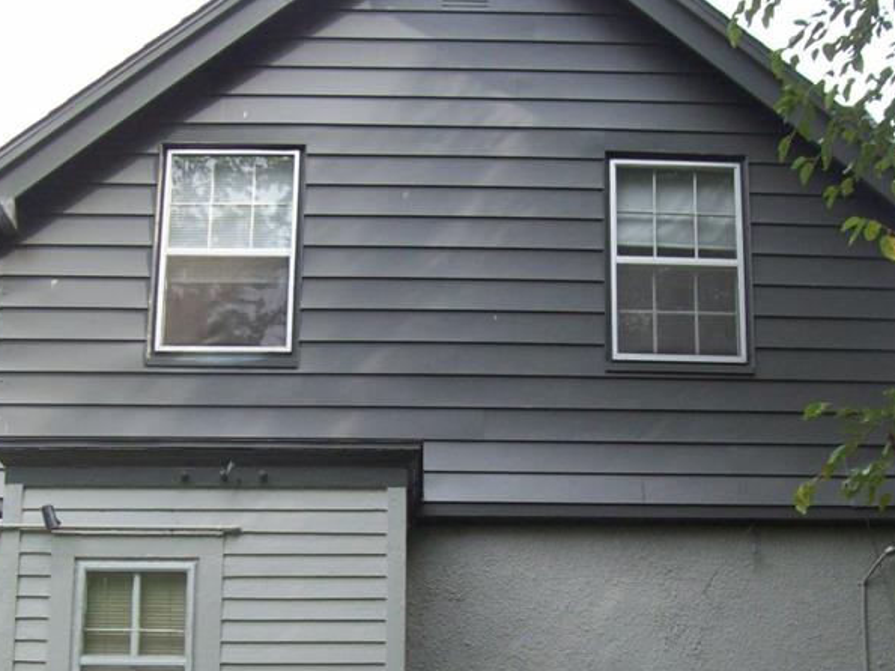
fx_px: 1603
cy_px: 530
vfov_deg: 23.3
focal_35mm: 62
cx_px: 508
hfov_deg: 31.2
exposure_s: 1/415
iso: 80
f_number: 2.7
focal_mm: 6
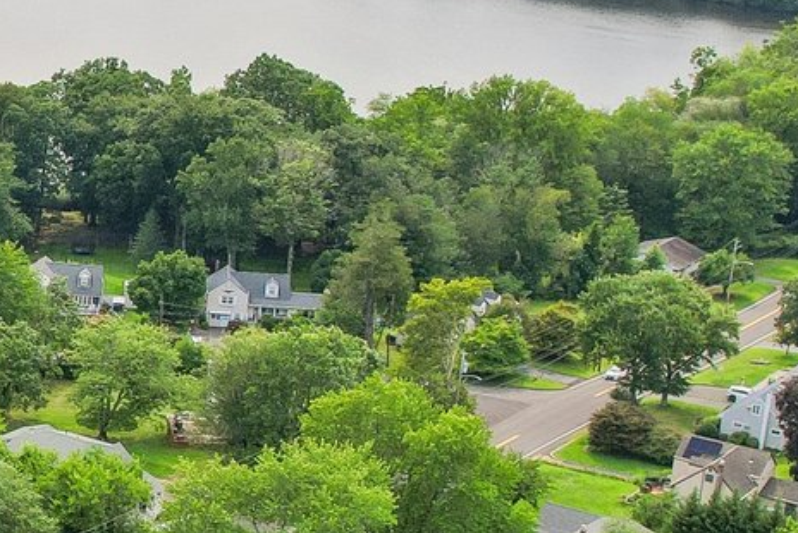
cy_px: 305
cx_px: -456
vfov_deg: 14.1
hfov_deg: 18.3
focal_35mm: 97
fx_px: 2151
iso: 100
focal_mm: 8.4
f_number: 2.8
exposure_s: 1/1600
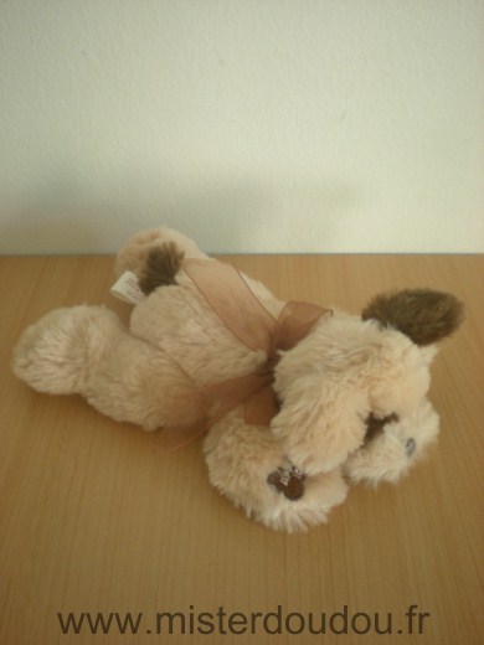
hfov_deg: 37.7
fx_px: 708
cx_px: 242
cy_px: 322
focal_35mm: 38
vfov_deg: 49.0
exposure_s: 1/44.6
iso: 200
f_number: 3.1
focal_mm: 6.3
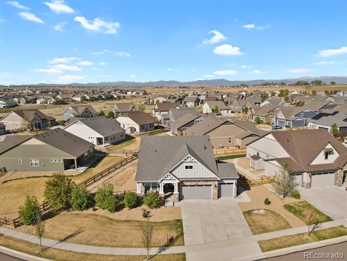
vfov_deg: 56.9
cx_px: 174
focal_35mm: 24
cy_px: 130
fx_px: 241
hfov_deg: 71.6
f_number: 2.8
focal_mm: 4.5
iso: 100
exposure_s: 1/640
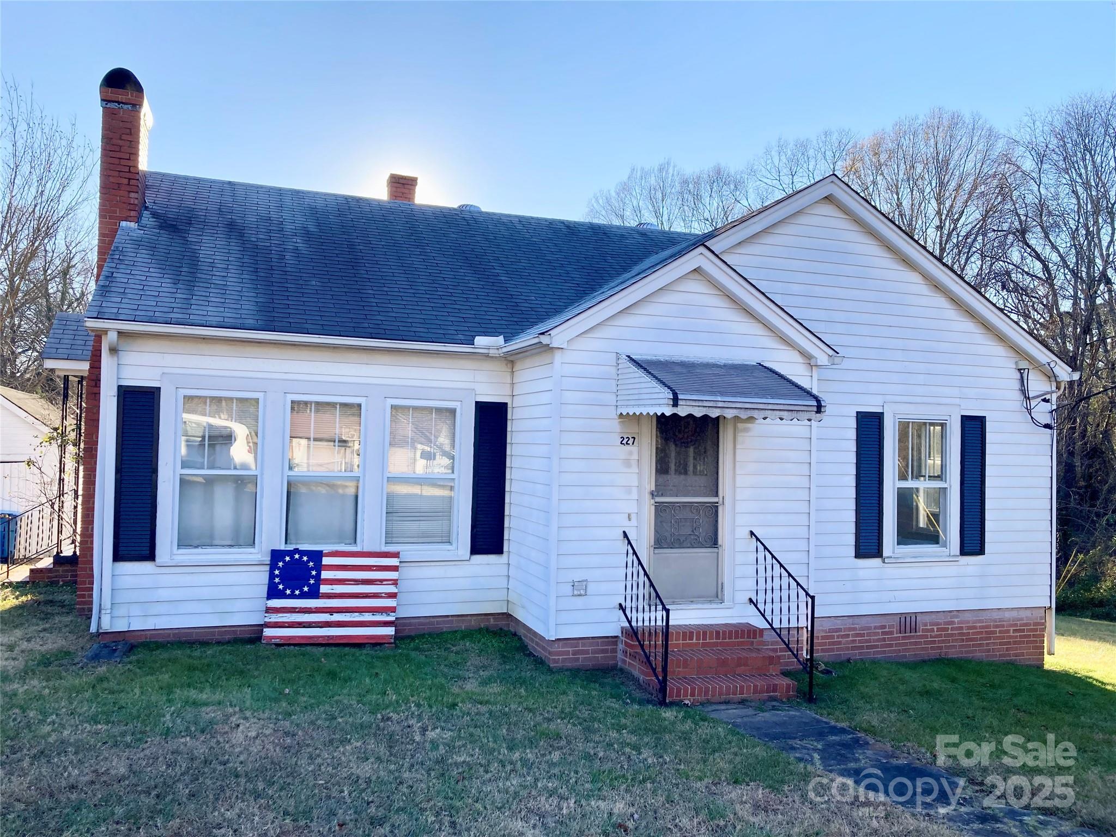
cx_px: 558
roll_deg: -2.6
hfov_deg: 63.4
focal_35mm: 28
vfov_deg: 49.7
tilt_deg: +2.0
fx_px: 903
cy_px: 418
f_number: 1.8
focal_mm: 3.99
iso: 20
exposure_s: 1/823
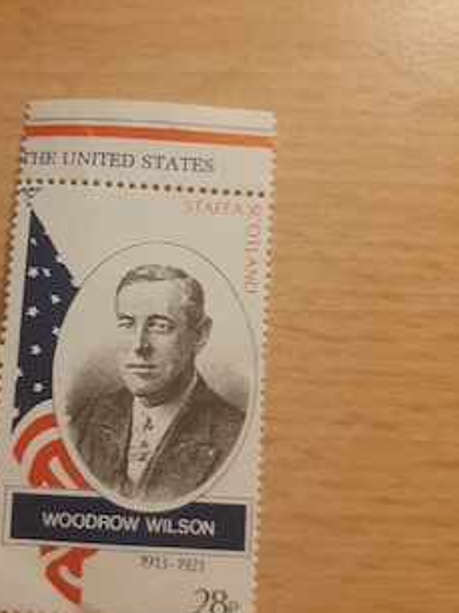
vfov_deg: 54.0
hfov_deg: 41.3
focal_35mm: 34
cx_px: 160
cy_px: 296
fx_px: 602
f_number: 1.7
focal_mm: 3.93
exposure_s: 1/50
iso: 80
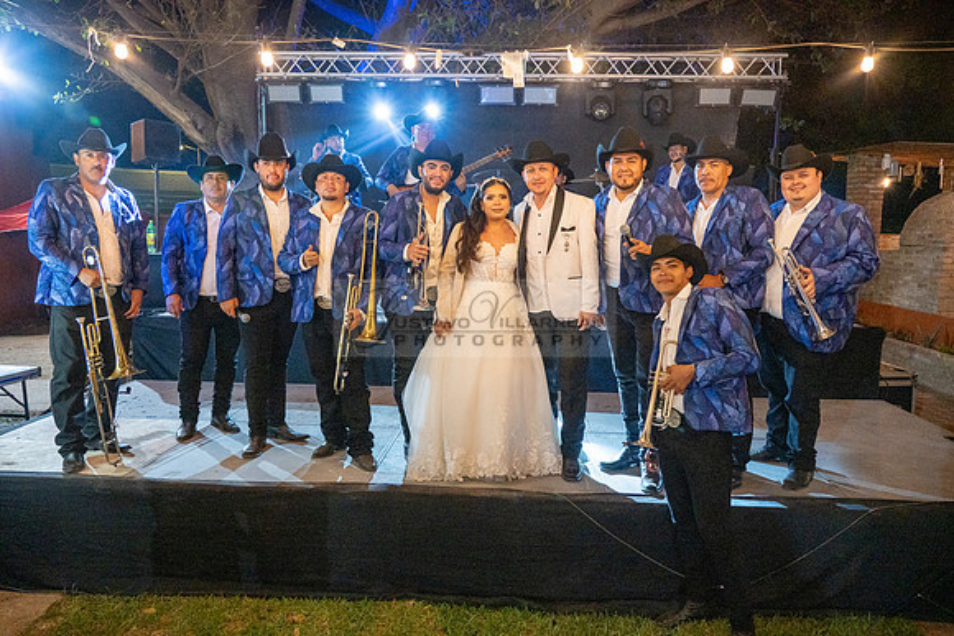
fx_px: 742
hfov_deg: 65.5
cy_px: 318
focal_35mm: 28
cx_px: 477
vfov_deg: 46.4
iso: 2500
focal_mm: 28
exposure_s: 1/80
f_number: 5
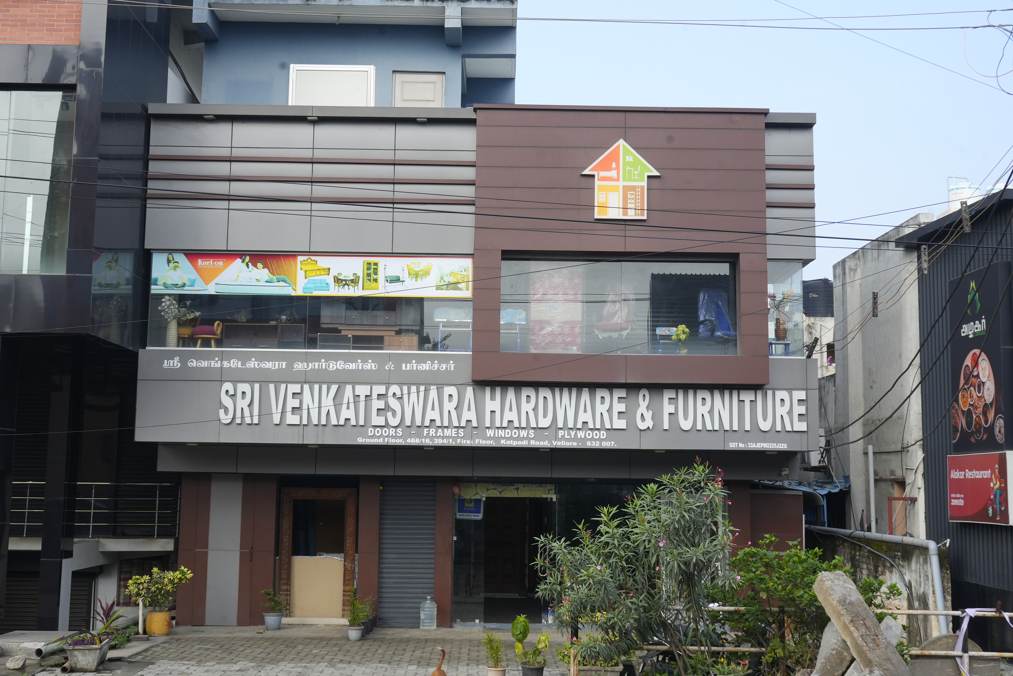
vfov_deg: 28.0
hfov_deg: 41.1
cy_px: 284
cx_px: 502
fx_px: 1351
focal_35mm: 48
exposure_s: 1/320
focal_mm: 39
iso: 800
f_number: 13
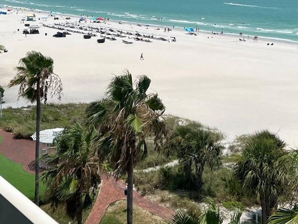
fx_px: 517
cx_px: 157
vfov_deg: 23.7
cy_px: 15
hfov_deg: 32.2
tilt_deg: -2.8
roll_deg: +0.6
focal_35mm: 60
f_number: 1.5
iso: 50
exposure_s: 1/11364
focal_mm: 5.7
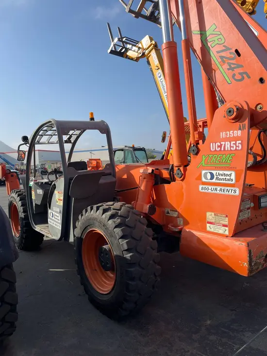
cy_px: 178
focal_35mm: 26
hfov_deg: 53.1
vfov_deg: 67.3
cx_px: 134
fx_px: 267
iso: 50
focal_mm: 5.1
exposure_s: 1/2755
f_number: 1.6
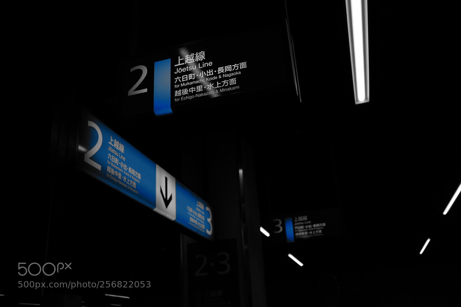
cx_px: 230
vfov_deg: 37.9
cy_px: 154
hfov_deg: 54.4
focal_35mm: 35
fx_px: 448
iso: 800
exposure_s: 1/4000
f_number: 2
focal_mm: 23
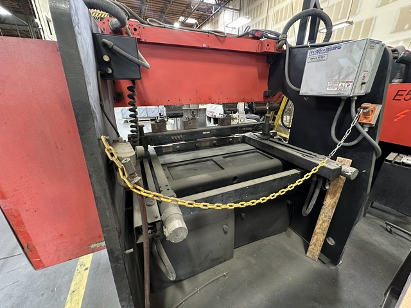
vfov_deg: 85.7
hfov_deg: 102.1
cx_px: 206
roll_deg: -0.5
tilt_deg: -20.3
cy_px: 154
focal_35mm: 14
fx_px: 166
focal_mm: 2.22
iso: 500
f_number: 2.2
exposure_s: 1/60
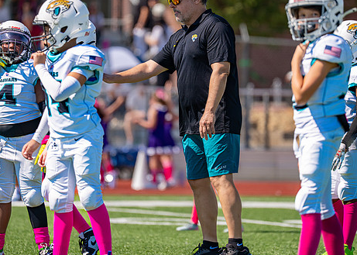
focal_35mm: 298
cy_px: 98
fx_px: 3021
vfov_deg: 4.8
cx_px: 194
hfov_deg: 6.8
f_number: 2.8
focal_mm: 200
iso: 100
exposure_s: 1/2000
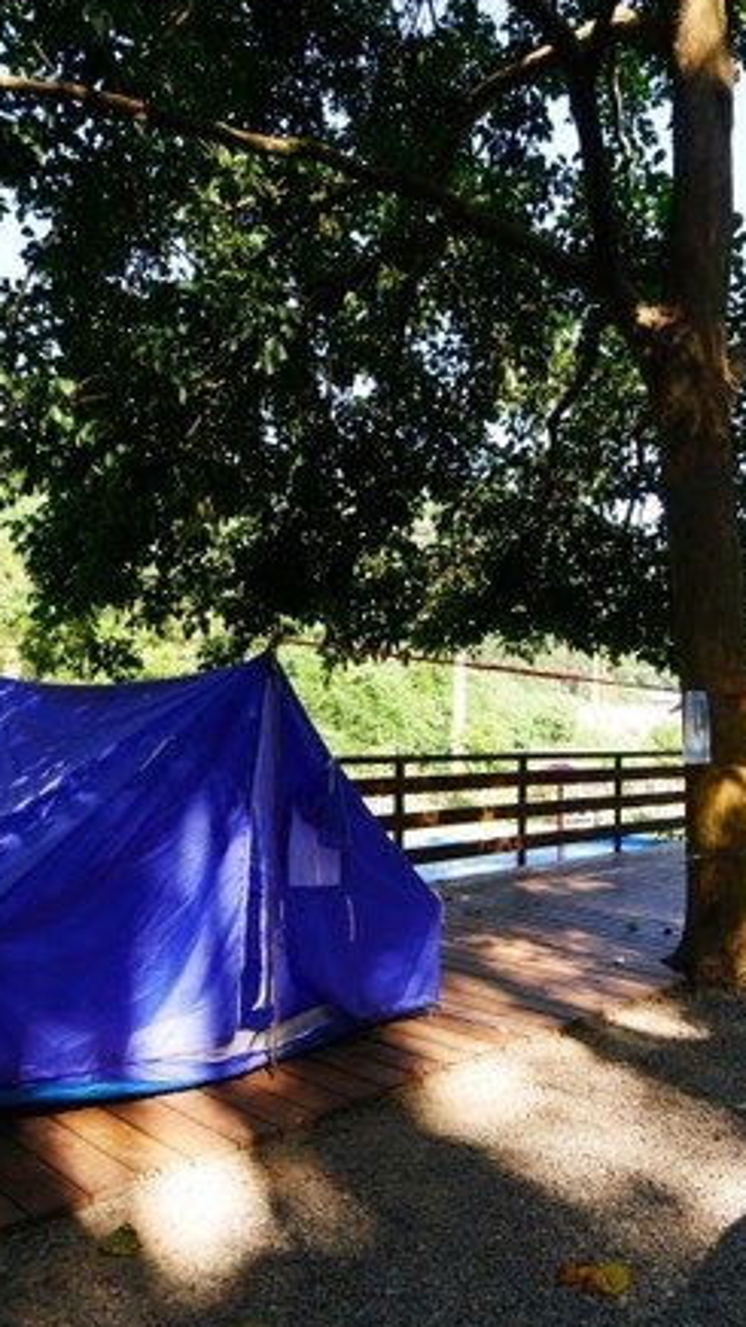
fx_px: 950
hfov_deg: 42.2
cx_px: 512
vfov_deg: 69.9
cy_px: 664
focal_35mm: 27
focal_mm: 9
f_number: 4
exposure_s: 1/60
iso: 200
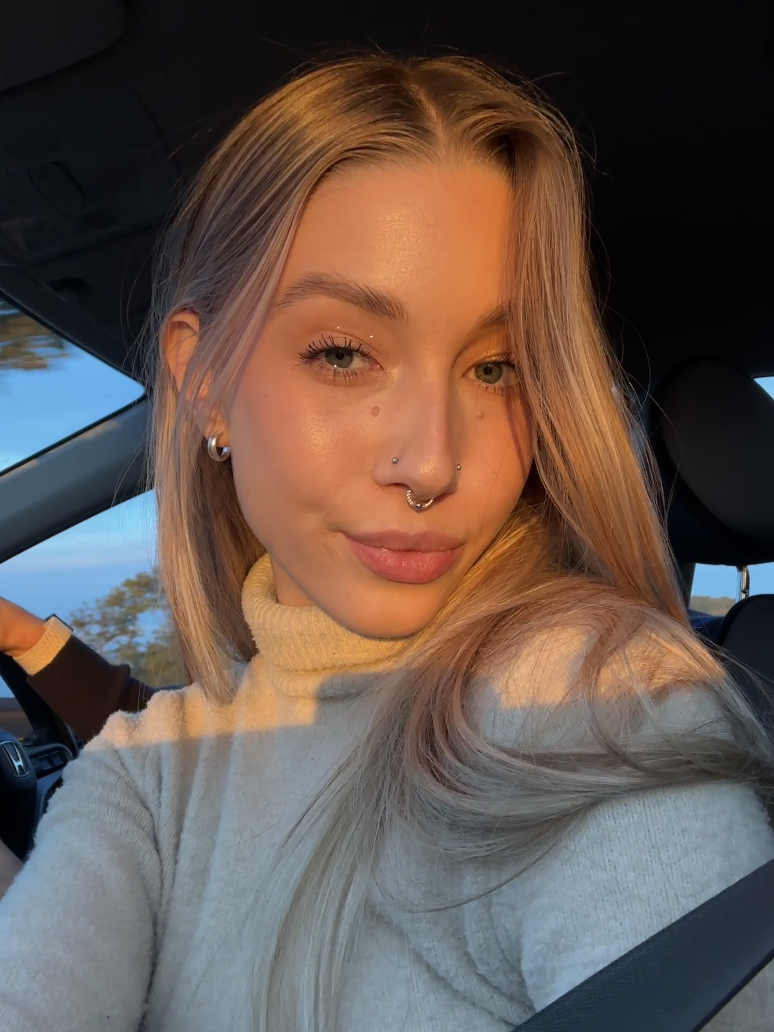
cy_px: 516
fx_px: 894
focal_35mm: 30
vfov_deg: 60.0
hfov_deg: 46.8
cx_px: 387
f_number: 1.9
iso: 80
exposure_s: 1/120
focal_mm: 2.69
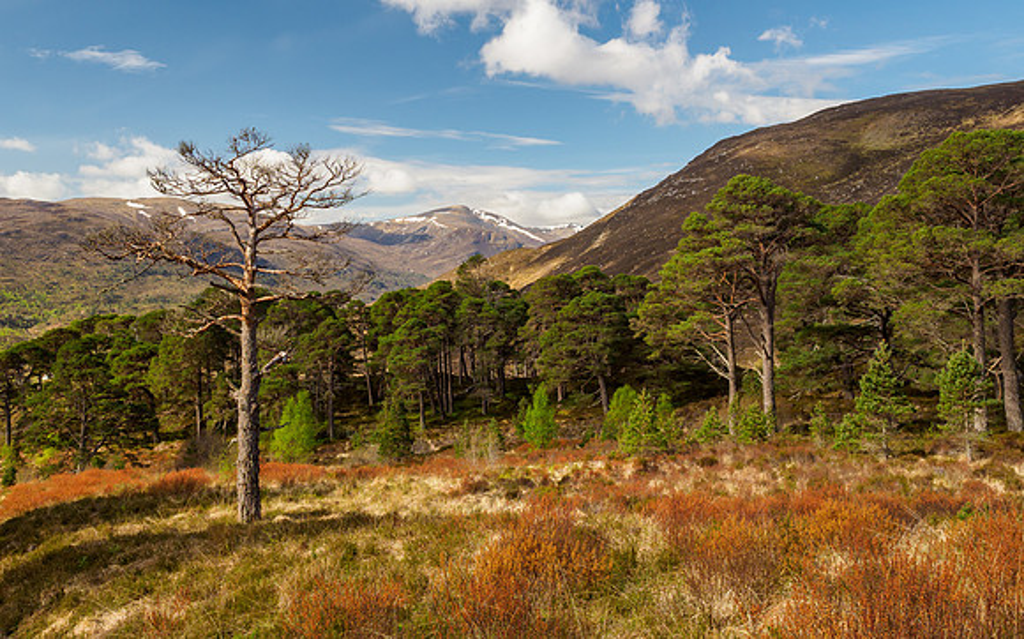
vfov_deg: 39.0
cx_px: 470
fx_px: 896
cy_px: 250
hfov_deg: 59.4
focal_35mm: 32
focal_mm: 14
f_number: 5.6
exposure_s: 1/200
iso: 200
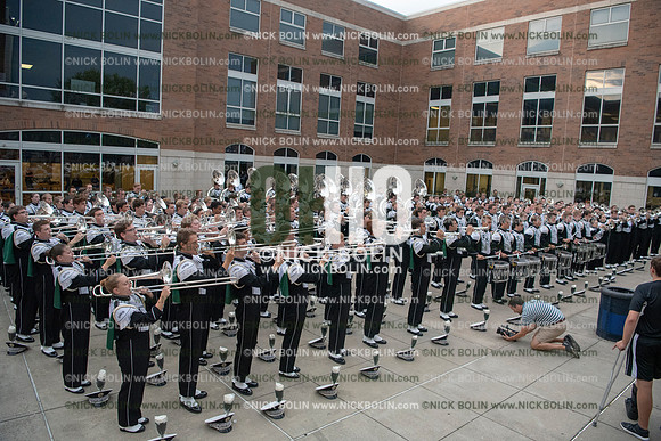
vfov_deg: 53.2
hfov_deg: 73.7
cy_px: 220
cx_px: 330
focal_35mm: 24
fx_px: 441
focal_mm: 24
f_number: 3.5
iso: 3200
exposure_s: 1/1600
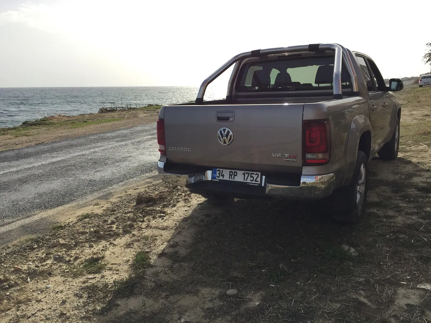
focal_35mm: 29
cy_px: 162
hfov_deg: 61.7
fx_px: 361
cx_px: 216
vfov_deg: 48.2
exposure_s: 1/1980
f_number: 2.2
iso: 32
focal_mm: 4.15
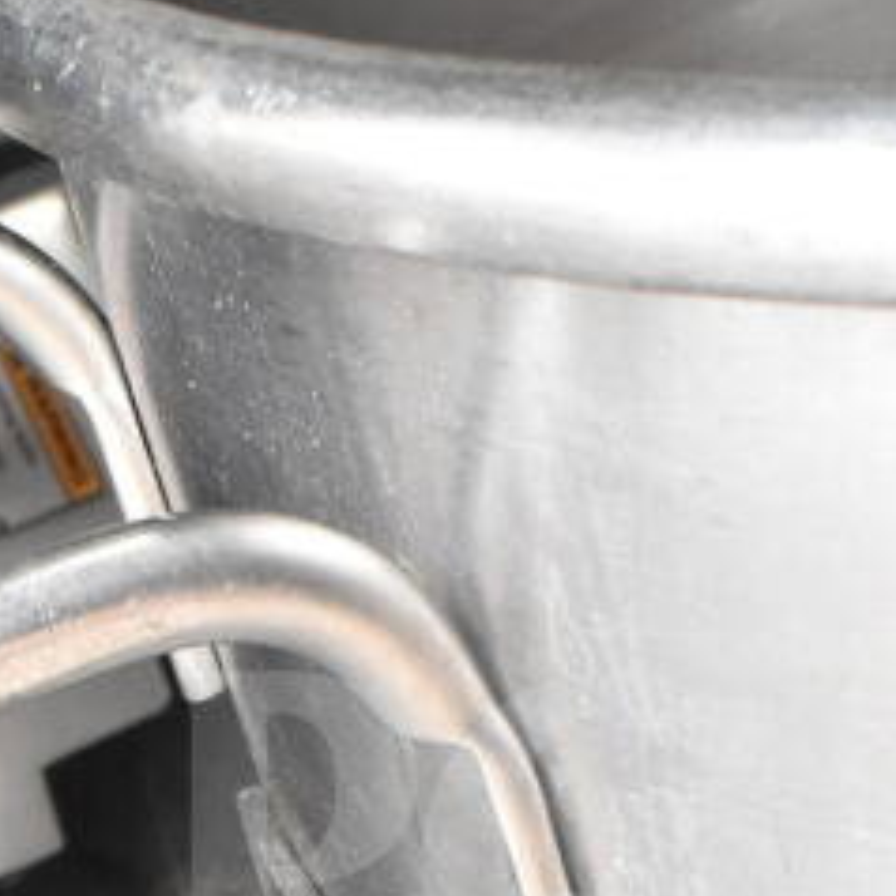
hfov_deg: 19.7
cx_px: 512
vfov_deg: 19.0
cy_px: 968
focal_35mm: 88
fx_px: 2577
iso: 1600
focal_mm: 18
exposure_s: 1/320
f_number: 9
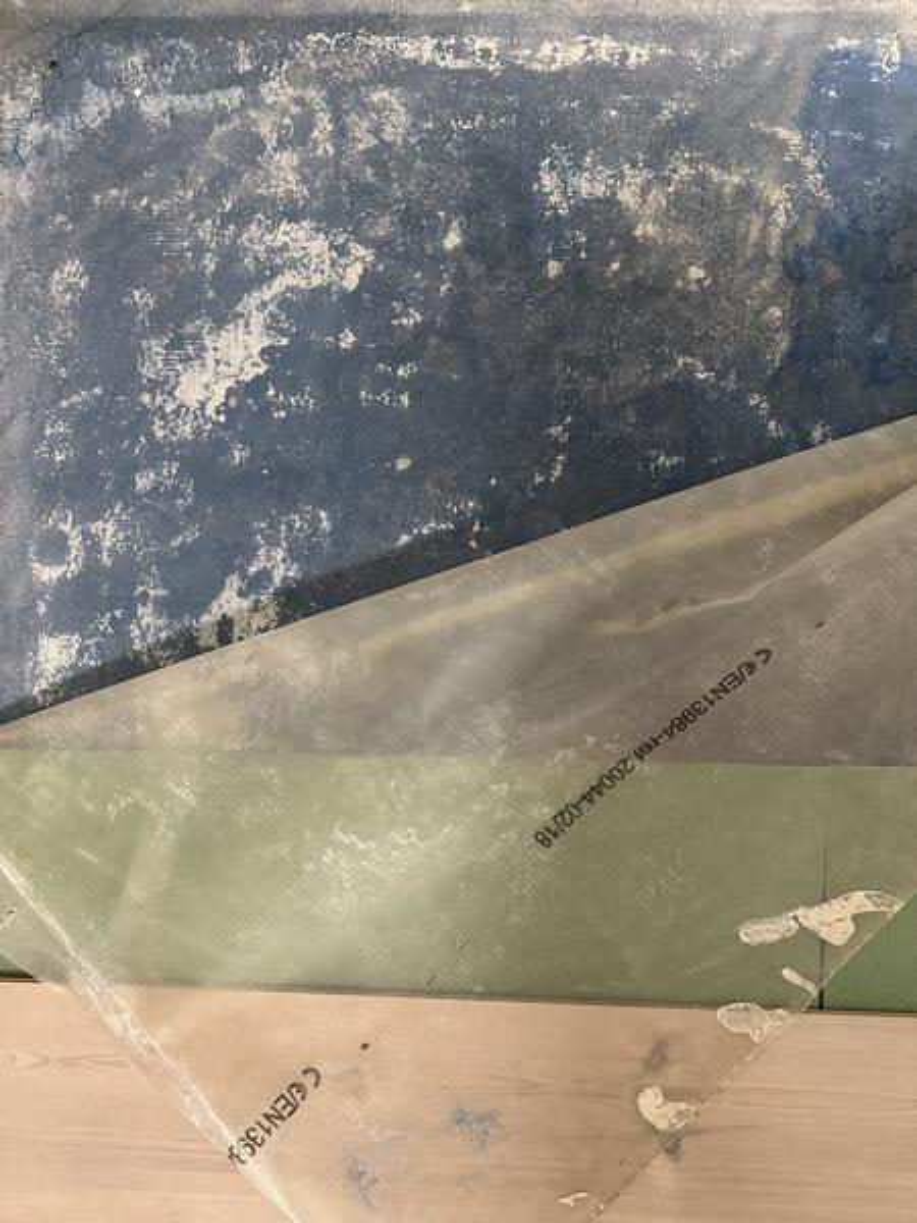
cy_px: 612
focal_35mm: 24
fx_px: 848
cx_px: 458
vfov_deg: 71.6
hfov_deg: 56.8
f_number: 1.78
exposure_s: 1/50
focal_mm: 6.86
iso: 640
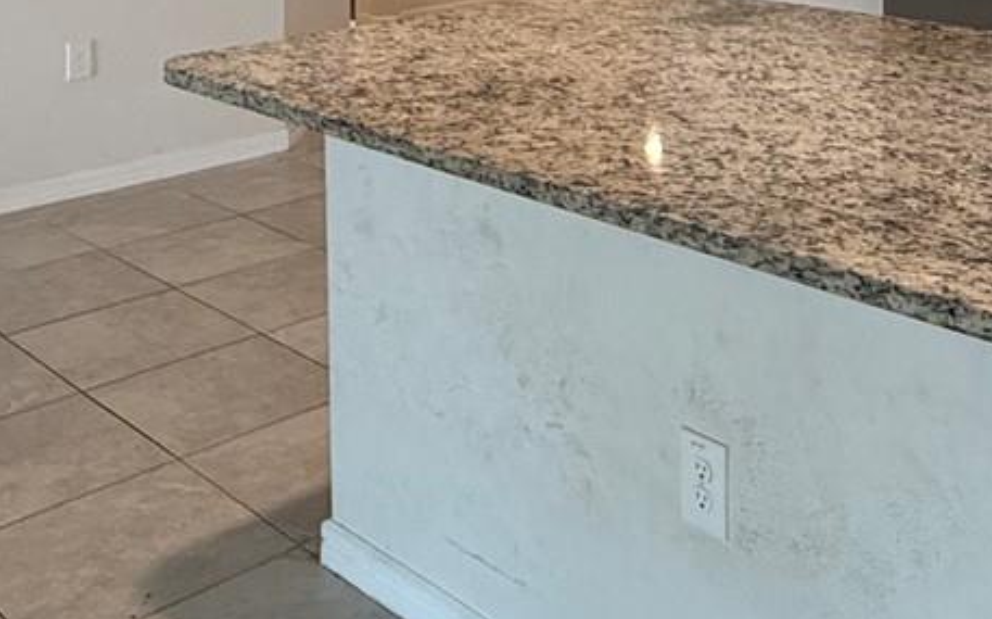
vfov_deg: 22.0
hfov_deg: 38.5
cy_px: -213
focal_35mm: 52
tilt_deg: +1.2
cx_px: 653
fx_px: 1405
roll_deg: +2.2
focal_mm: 2.22
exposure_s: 1/120
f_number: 2.2
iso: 320
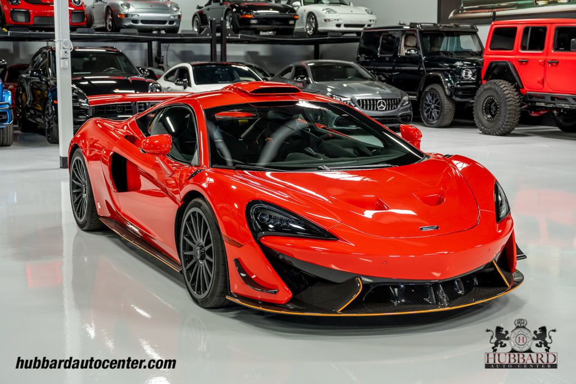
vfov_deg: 25.1
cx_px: 288
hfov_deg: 36.9
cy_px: 192
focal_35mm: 54
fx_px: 864
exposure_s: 1/60
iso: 800
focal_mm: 54
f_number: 5
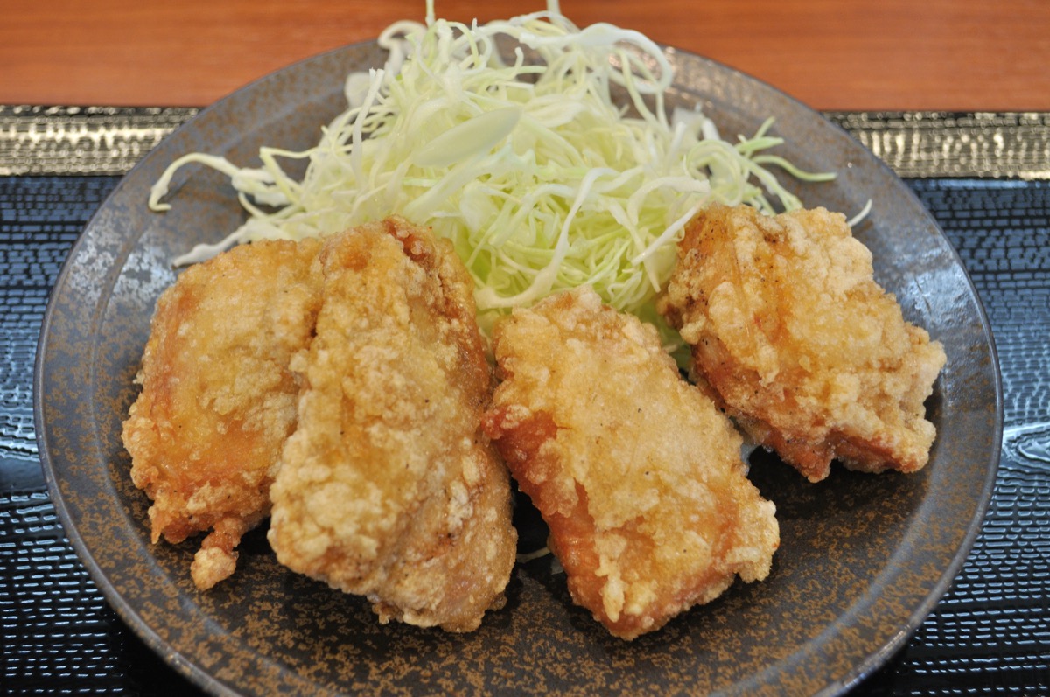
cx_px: 525
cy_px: 348
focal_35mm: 45
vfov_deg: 29.8
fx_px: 1311
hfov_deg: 43.7
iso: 500
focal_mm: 30
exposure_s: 1/125
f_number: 5.6
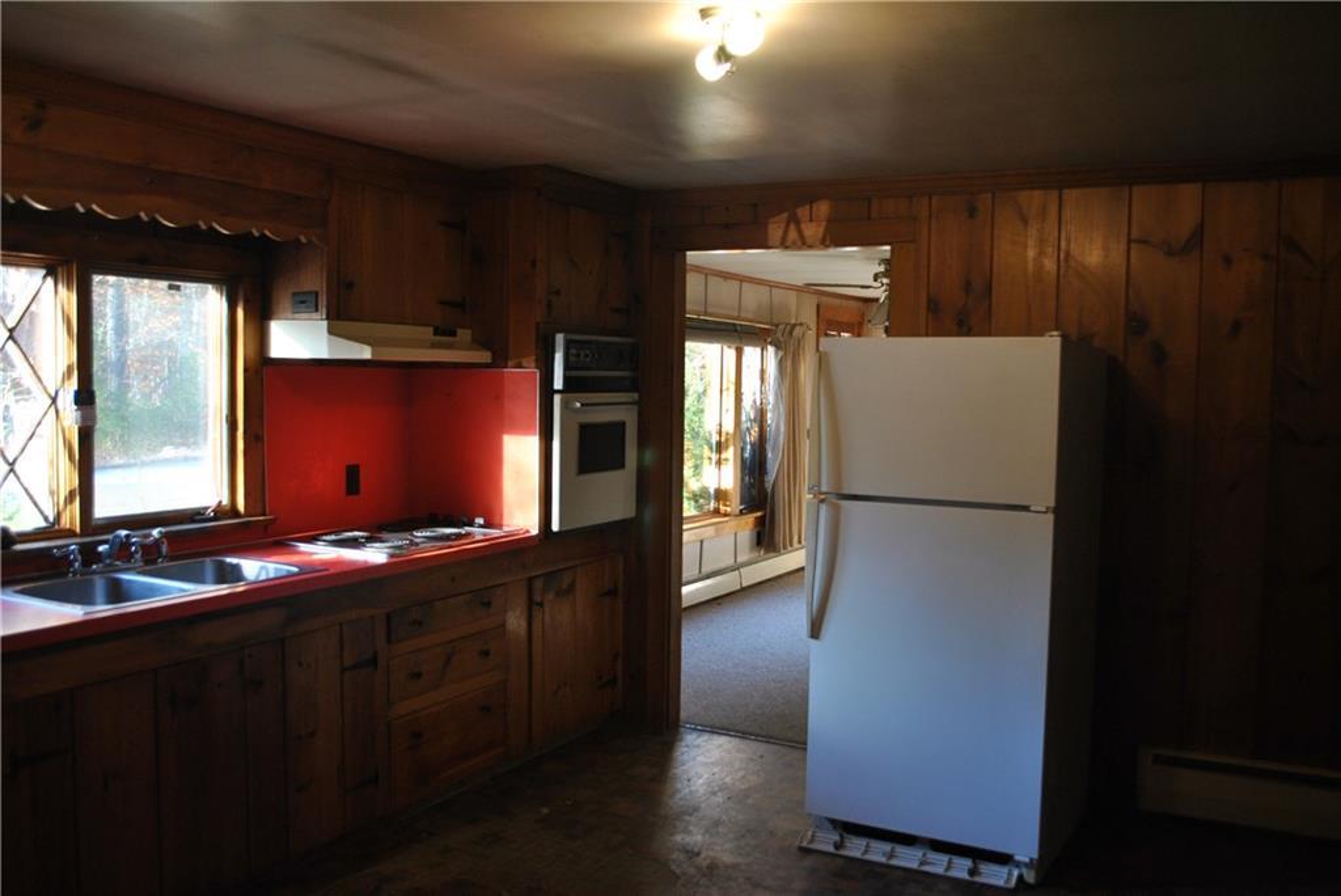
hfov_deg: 61.9
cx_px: 670
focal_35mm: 30
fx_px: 1118
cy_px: 448
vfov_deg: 43.7
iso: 250
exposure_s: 1/30
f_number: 3.8
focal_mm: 20
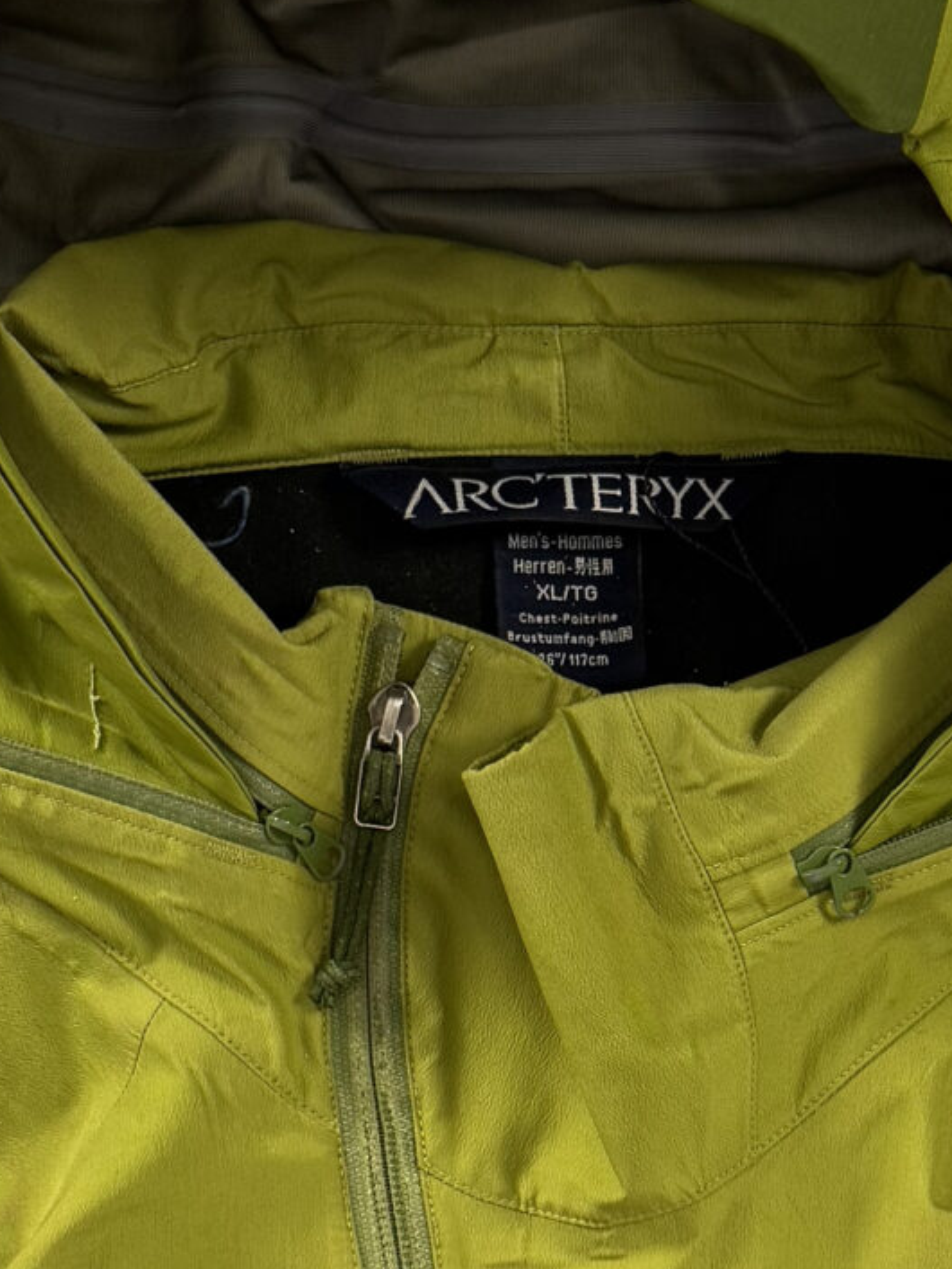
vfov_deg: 22.2
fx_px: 3188
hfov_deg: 17.0
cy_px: 1010
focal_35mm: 87
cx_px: 533
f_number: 1.78
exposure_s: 1/60
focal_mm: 6.76
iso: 160
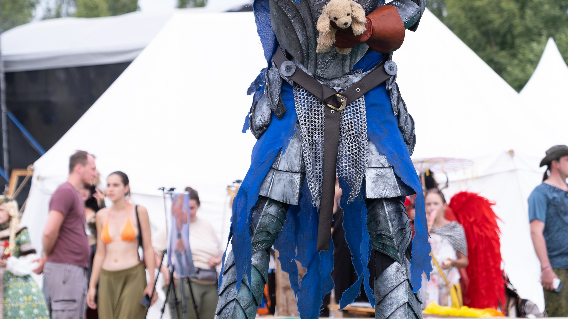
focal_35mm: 118
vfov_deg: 10.2
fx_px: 1777
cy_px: 72
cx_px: 284
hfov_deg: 18.2
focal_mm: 50
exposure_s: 1/1000
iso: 250
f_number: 3.6
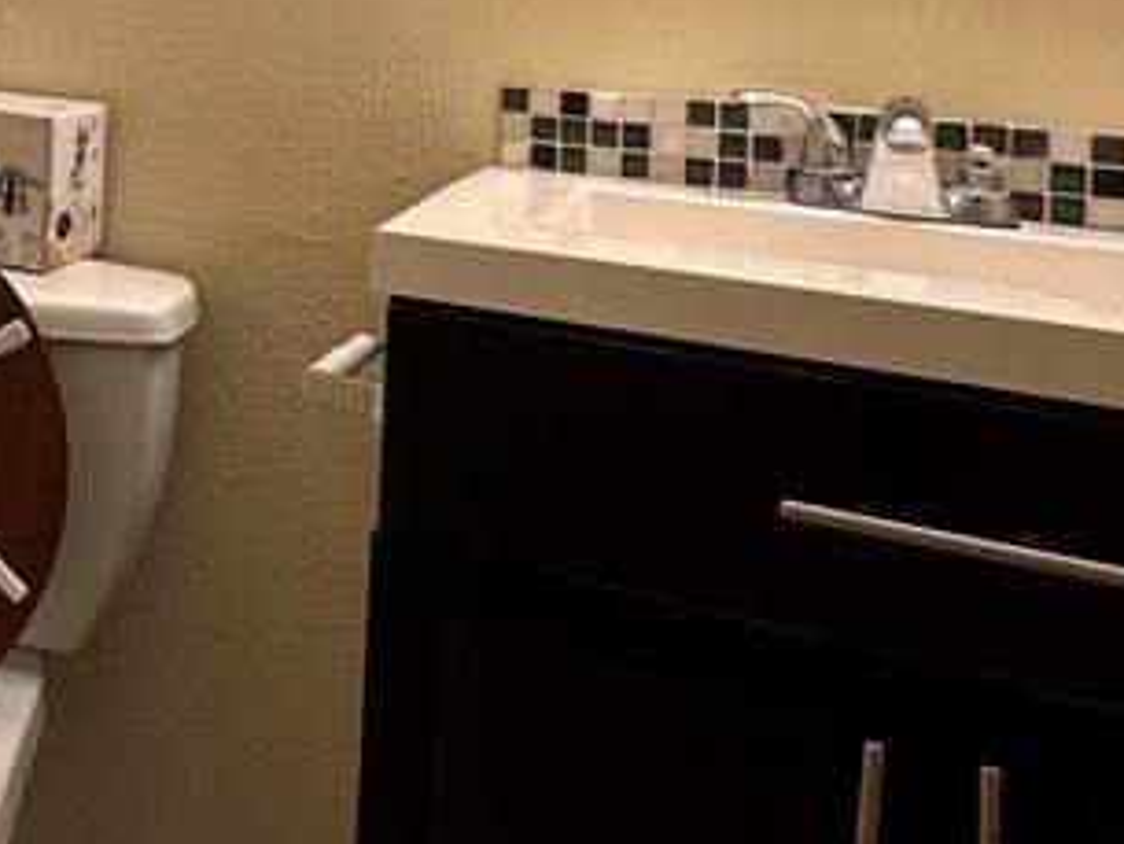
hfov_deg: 34.4
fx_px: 1527
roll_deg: -1.7
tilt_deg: +2.0
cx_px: -140
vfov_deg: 28.1
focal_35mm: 47
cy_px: -88
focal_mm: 2.22
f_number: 2.2
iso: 100
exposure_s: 1/120
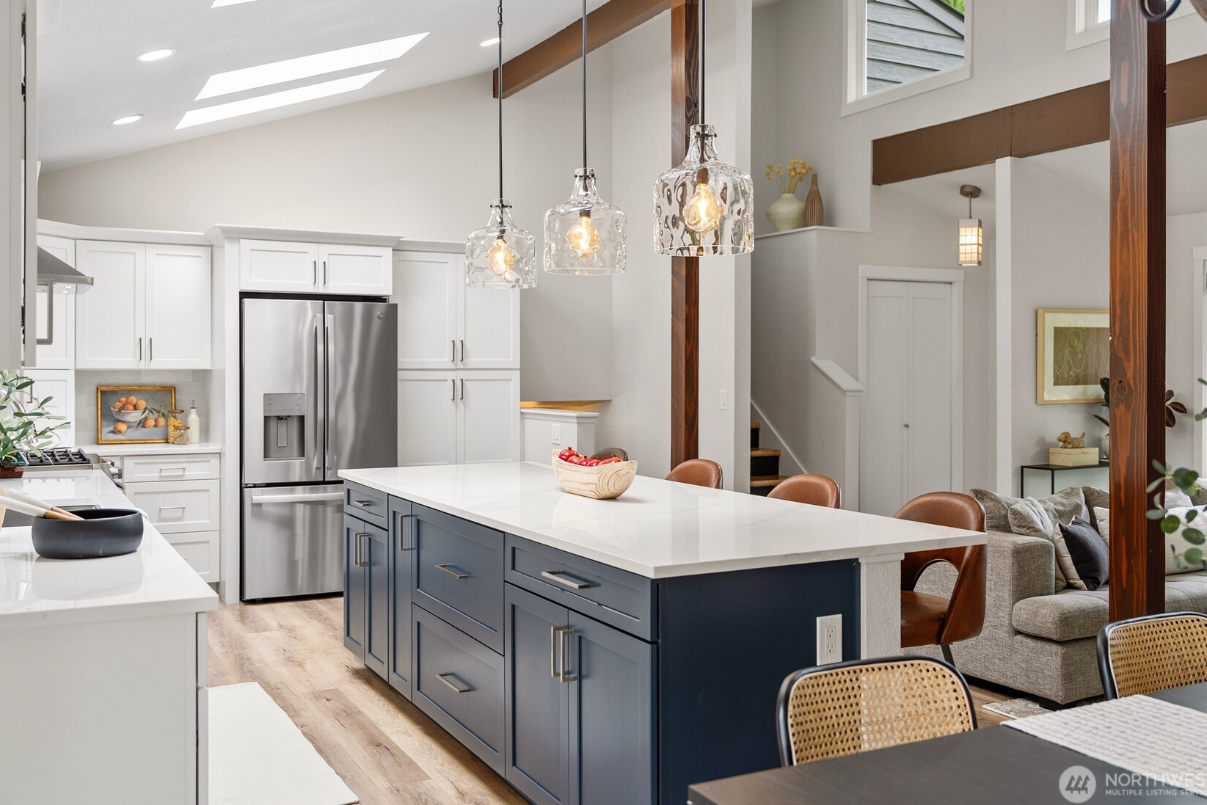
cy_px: 397
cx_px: 615
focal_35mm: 33
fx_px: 1106
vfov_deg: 40.0
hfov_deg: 57.2
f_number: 3.5
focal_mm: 32
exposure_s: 1/80
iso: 320
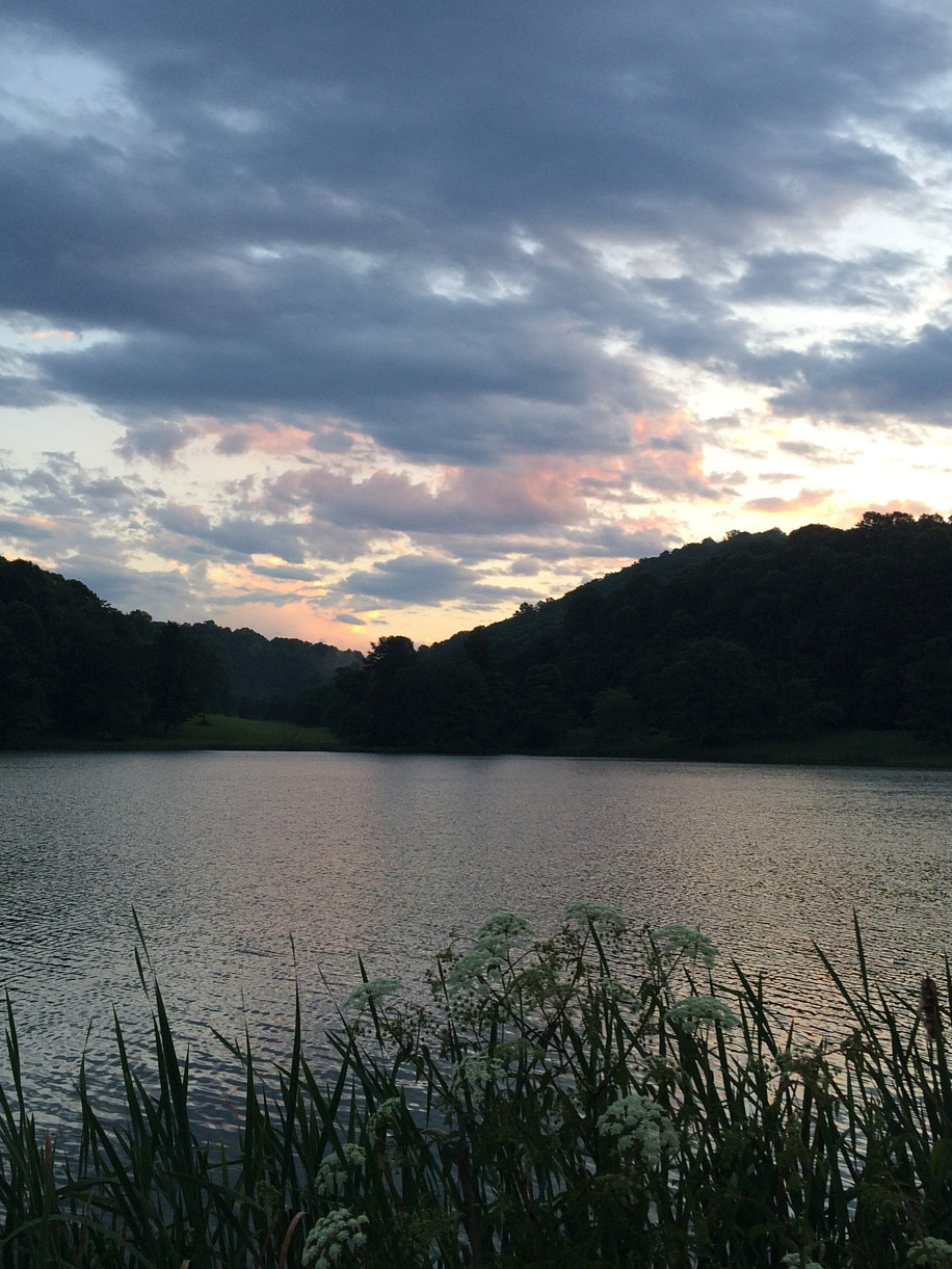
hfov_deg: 37.5
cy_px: 533
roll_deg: +0.2
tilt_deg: +9.1
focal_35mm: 38
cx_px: 359
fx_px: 1393
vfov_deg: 48.8
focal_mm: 4.15
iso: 40
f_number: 2.2
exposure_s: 1/60
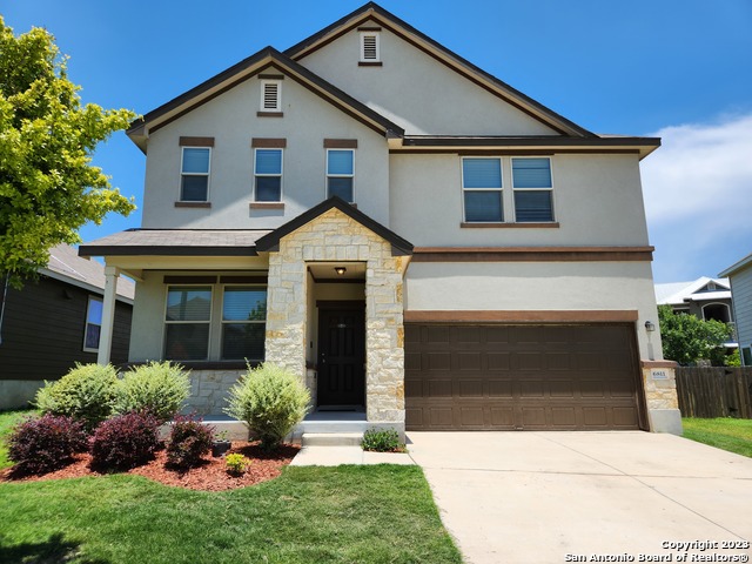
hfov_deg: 73.9
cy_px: 282
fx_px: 500
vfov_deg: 58.9
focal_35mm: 23
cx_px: 376
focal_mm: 5.4
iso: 20
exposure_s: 1/1677
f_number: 1.8
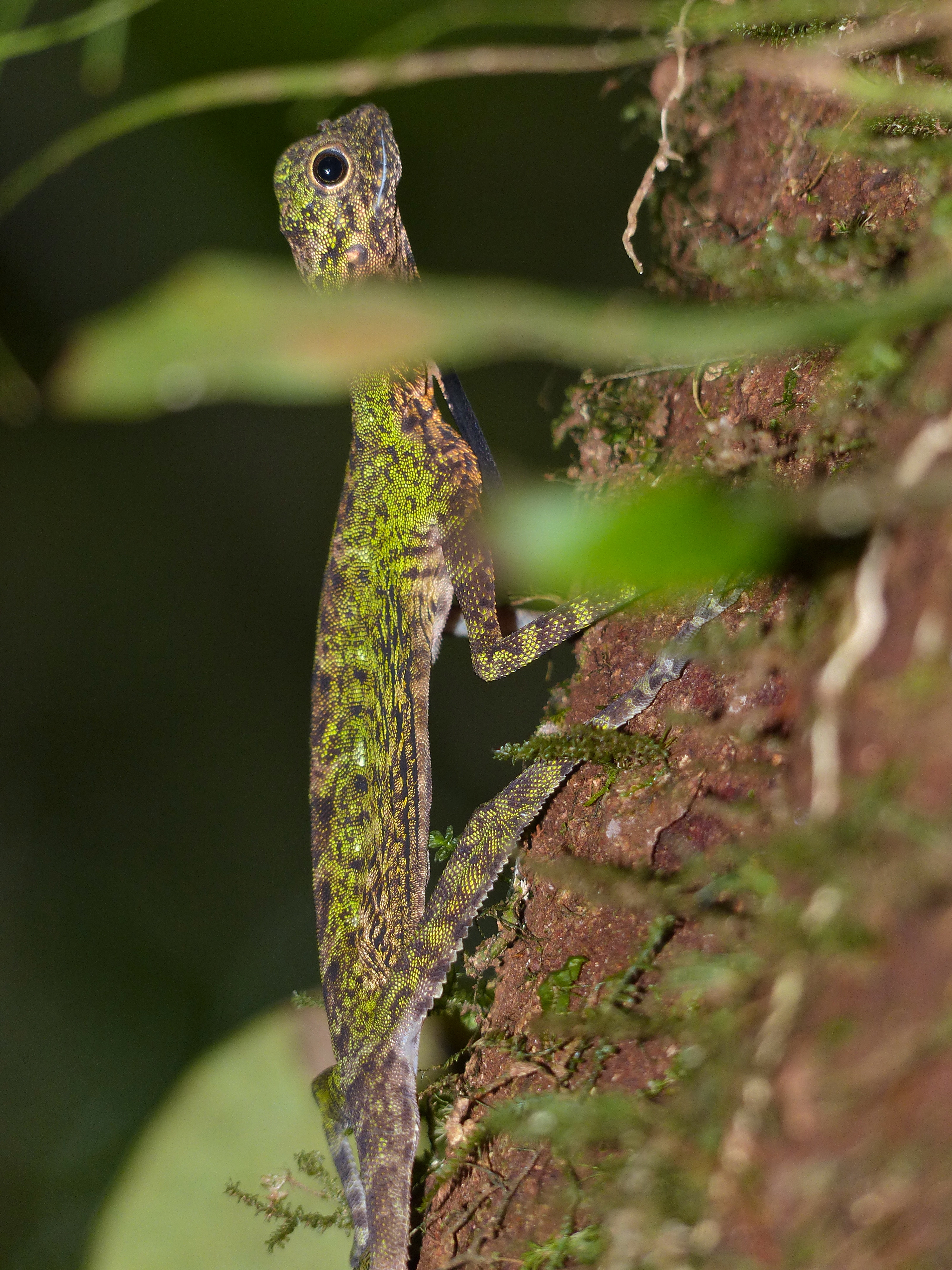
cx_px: 476
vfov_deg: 3.6
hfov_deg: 2.7
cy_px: 635
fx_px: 20058
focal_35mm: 547
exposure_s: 1/125
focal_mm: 98.5
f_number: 3.5
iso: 100
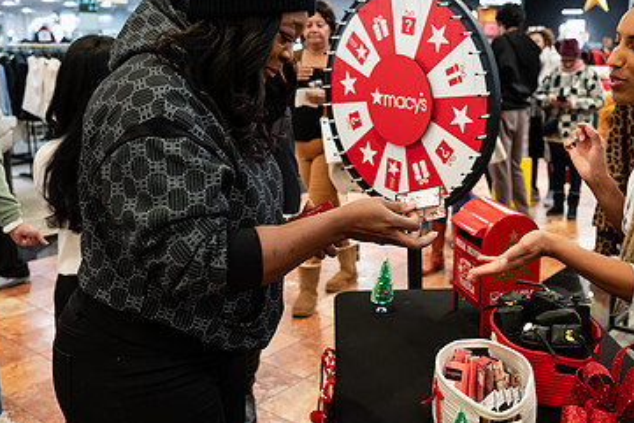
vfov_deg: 34.1
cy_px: 171
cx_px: 374
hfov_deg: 49.3
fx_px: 687
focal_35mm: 39
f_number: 3.2
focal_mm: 24
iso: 1000
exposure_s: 1/160
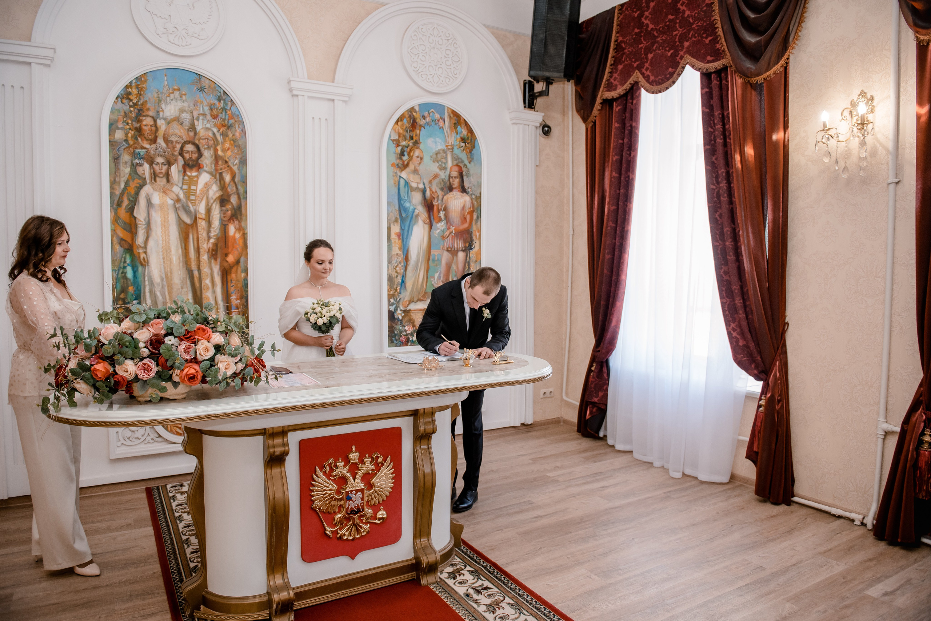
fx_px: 625
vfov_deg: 52.9
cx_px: 467
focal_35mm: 24
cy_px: 311
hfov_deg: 73.3
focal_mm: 24
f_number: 2.8
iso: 800
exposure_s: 1/200
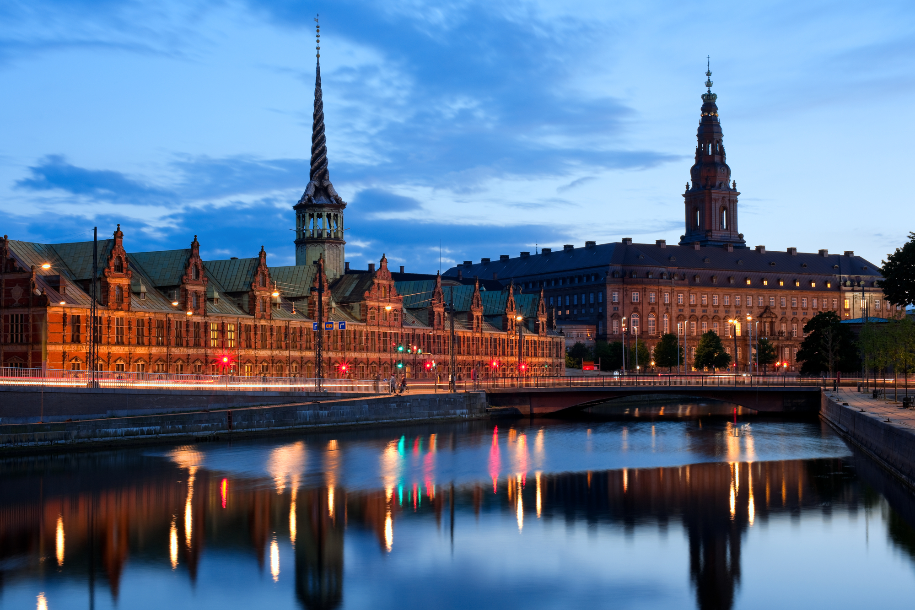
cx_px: 458
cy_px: 305
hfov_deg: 39.6
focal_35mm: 50
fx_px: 1271
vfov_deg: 27.0
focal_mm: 50
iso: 100
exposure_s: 20
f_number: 16
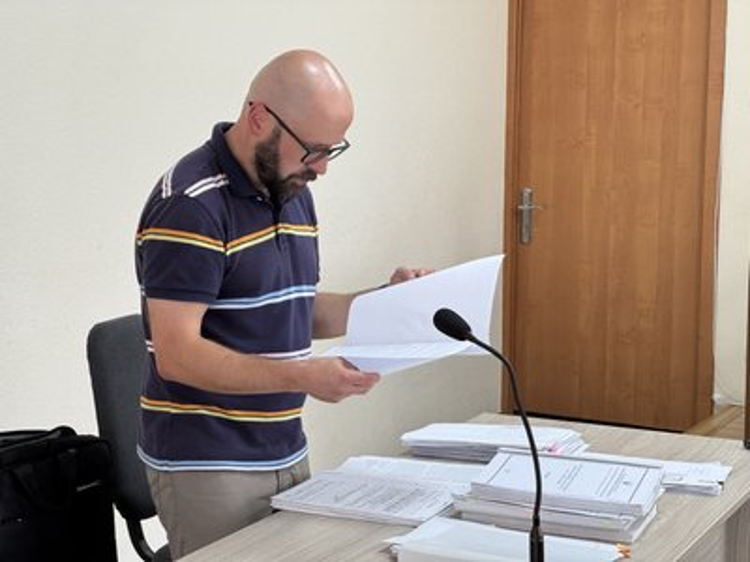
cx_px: 375
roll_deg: -0.4
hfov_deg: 25.3
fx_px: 1668
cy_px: 281
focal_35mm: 77
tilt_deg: -7.1
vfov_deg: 19.1
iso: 250
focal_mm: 9
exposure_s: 1/100
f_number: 2.8
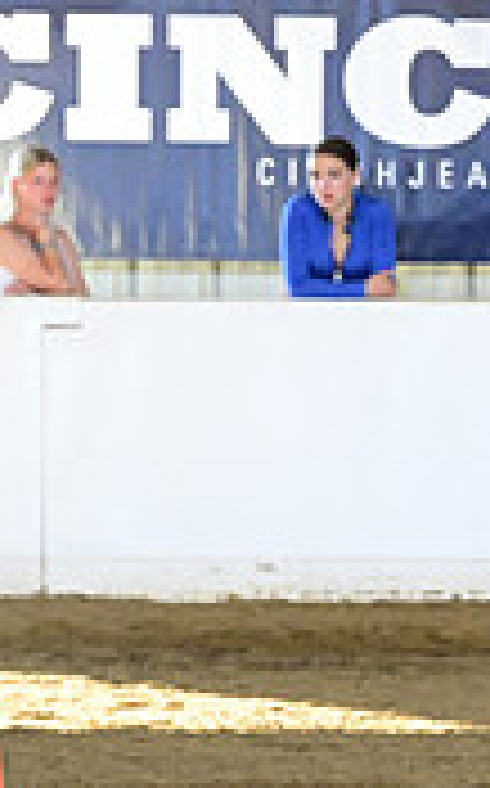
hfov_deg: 2.1
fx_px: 13409
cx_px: 1272
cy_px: 466
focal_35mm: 626
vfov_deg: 3.4
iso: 5000
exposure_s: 1/200
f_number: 8
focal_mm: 185
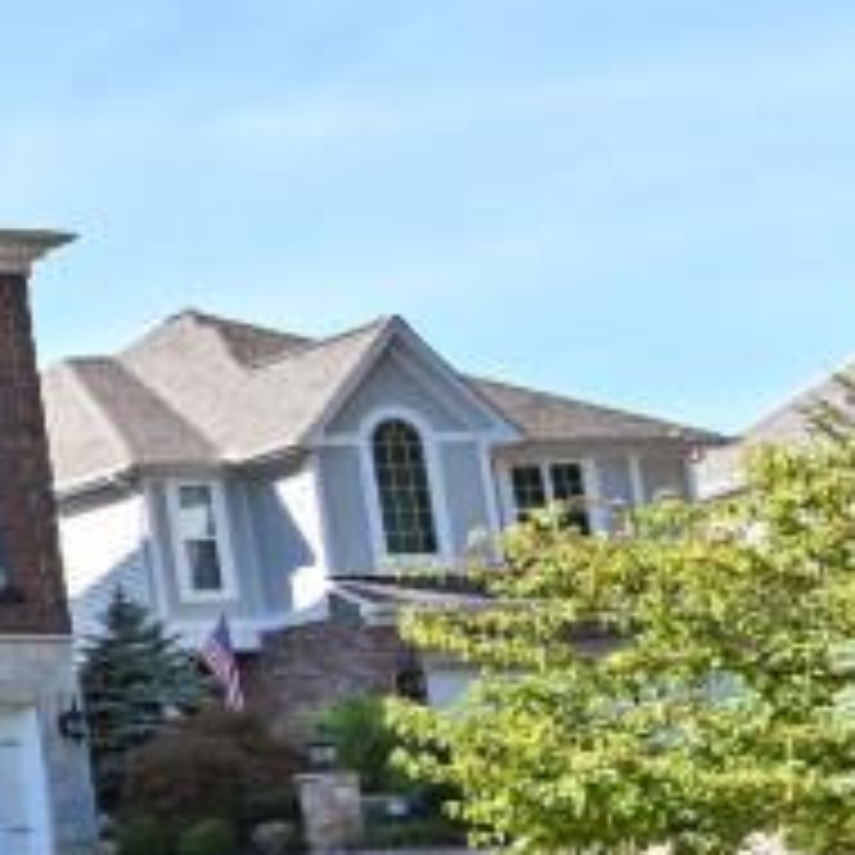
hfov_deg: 11.0
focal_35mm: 94
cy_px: 585
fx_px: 2627
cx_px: -1773
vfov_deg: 18.4
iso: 100
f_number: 6.3
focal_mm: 14
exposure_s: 1/320
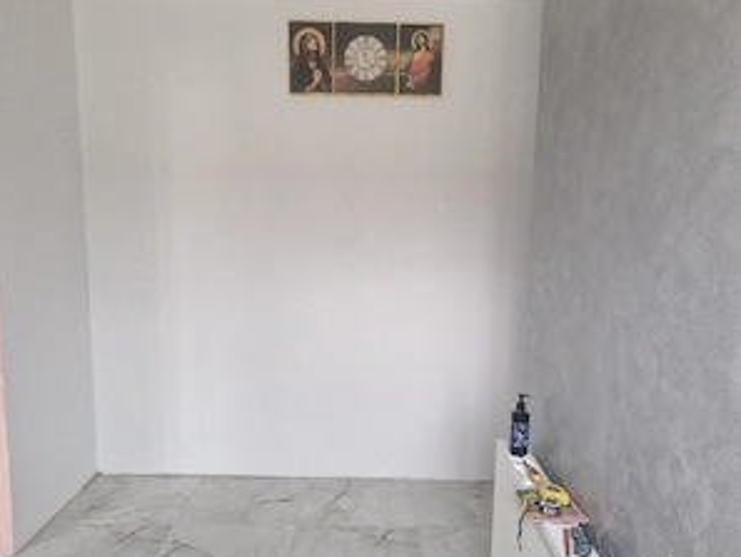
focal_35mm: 31
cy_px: 332
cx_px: 369
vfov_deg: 45.2
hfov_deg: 58.3
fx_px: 664
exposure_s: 1/204
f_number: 1.8
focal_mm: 5.54
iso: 50
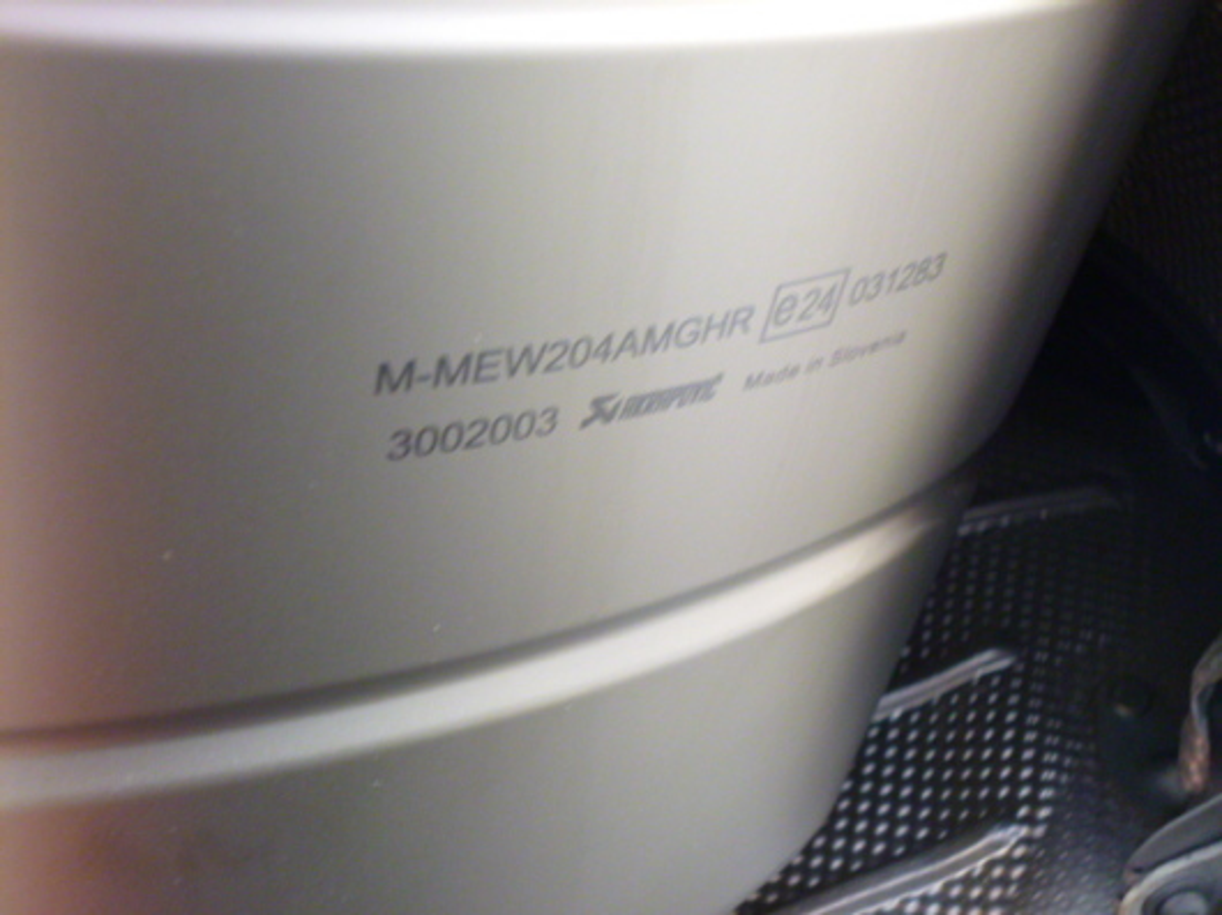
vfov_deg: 32.8
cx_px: 611
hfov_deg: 43.0
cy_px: 458
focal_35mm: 44
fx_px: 1553
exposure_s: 1/10
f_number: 3.4
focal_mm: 7.9
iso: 400
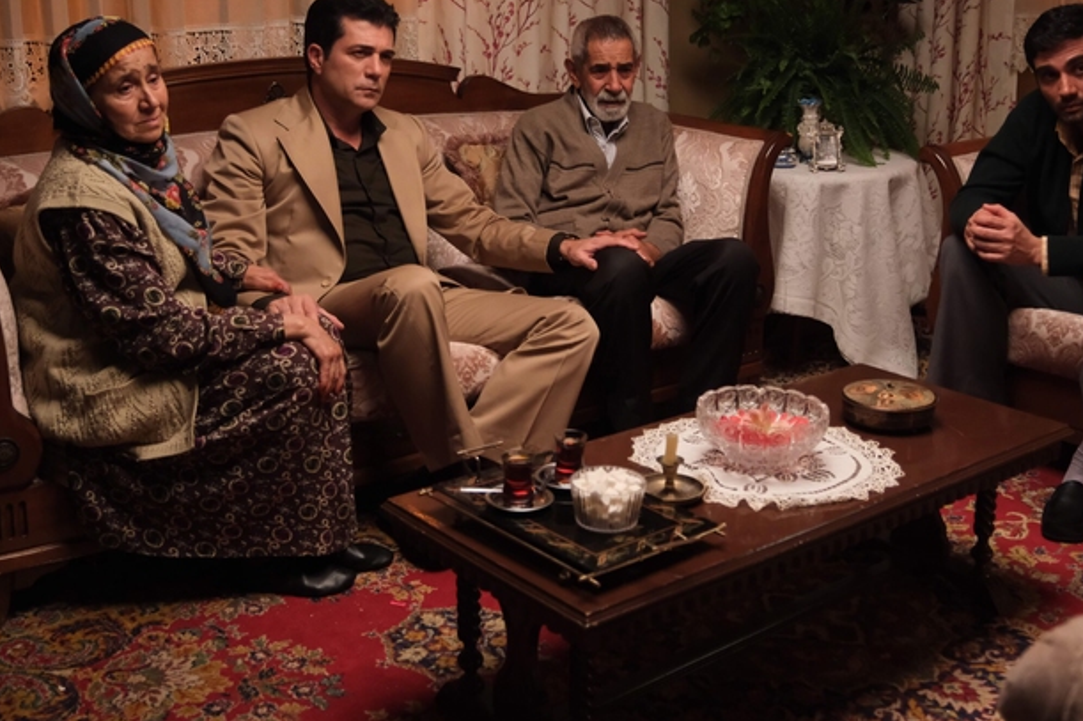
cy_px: 274
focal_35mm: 45
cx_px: 600
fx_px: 1353
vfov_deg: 29.7
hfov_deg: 43.6
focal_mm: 23.4
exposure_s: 1/50
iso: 3200
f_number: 2.8
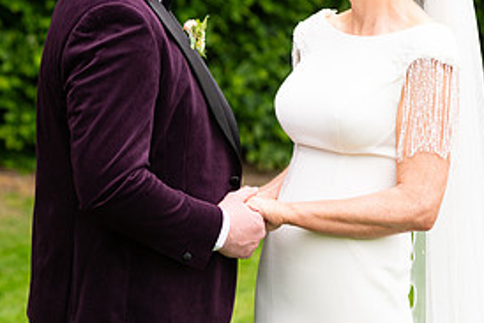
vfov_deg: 9.1
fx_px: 2031
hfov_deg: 13.6
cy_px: 159
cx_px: 260
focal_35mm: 151
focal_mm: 92
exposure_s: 1/200
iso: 250
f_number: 3.5
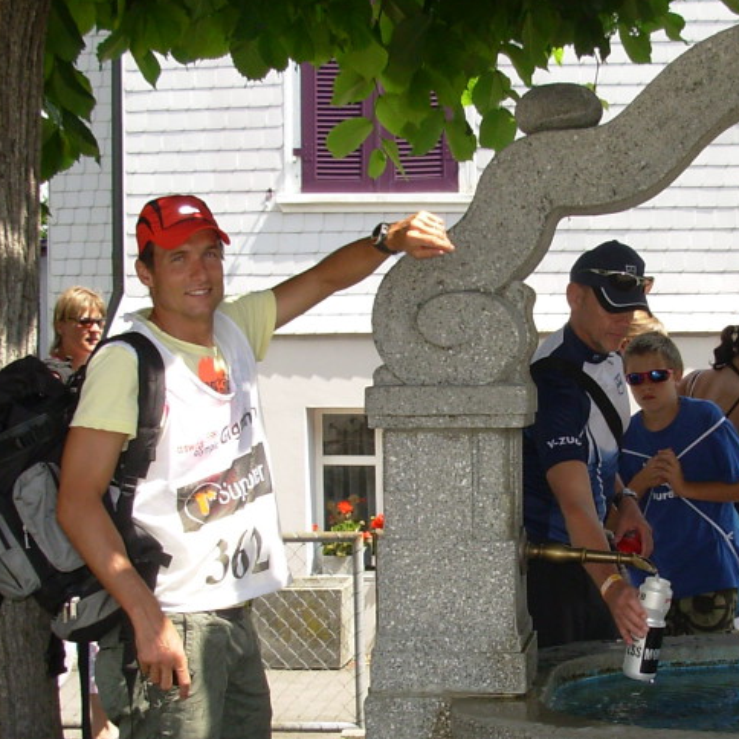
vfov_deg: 24.2
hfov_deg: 24.0
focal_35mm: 71
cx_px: 586
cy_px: 469
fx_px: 1715
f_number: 2.9
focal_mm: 6.3
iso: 50
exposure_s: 1/470
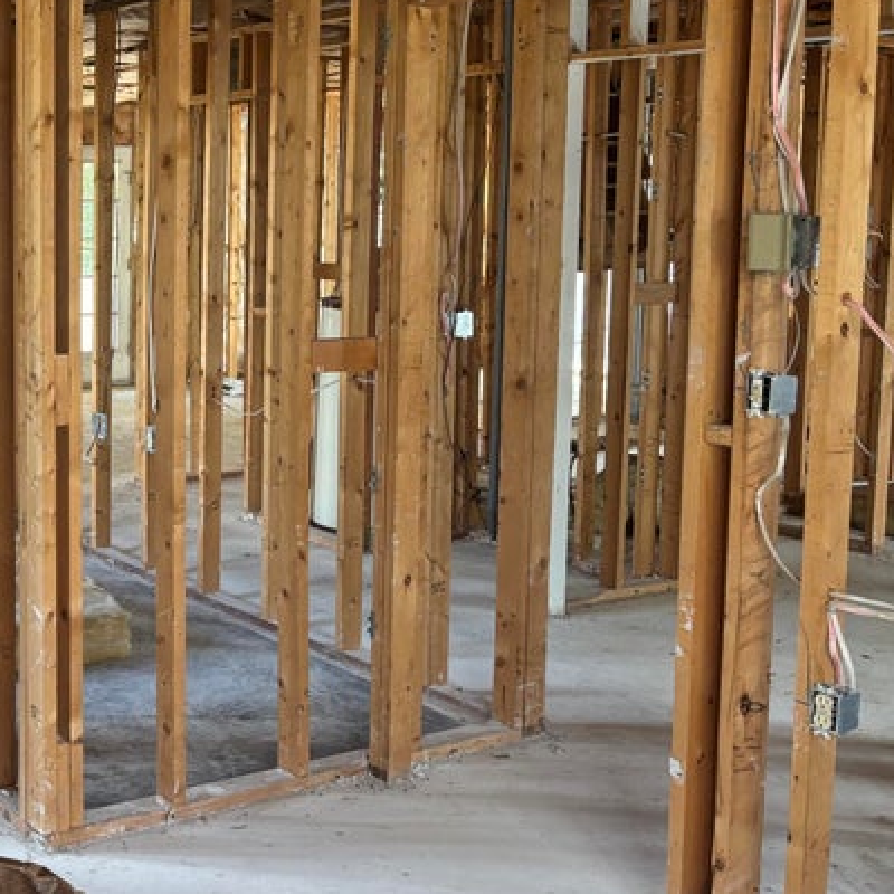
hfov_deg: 31.6
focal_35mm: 49
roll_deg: -0.3
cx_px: -30
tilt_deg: -5.0
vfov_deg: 34.5
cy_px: 346
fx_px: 1432
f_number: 1.6
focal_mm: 5.96
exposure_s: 1/97
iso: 125
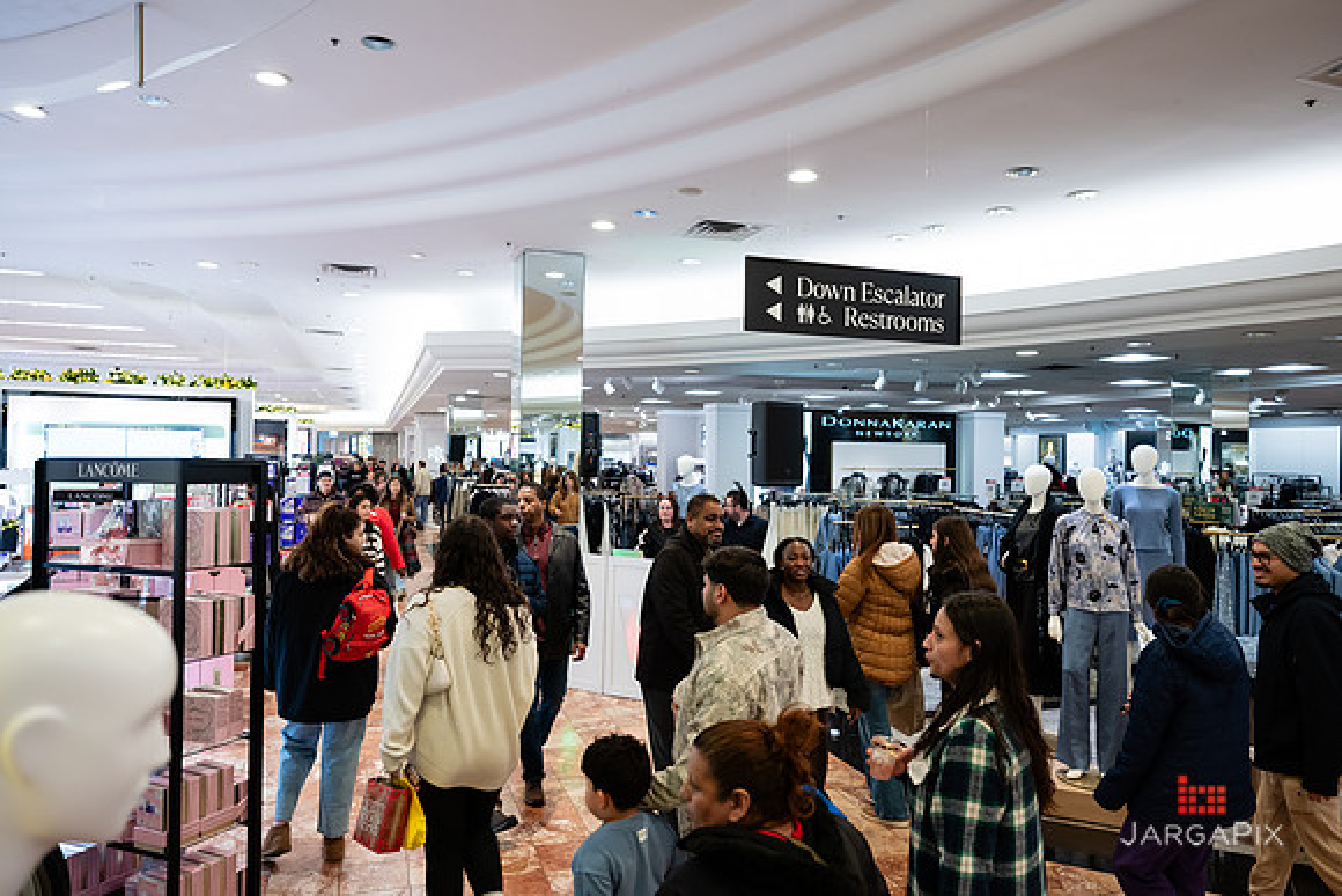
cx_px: 671
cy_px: 448
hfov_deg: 72.4
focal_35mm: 25
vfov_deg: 52.1
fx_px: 917
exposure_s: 1/200
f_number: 3.2
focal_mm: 24
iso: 1000
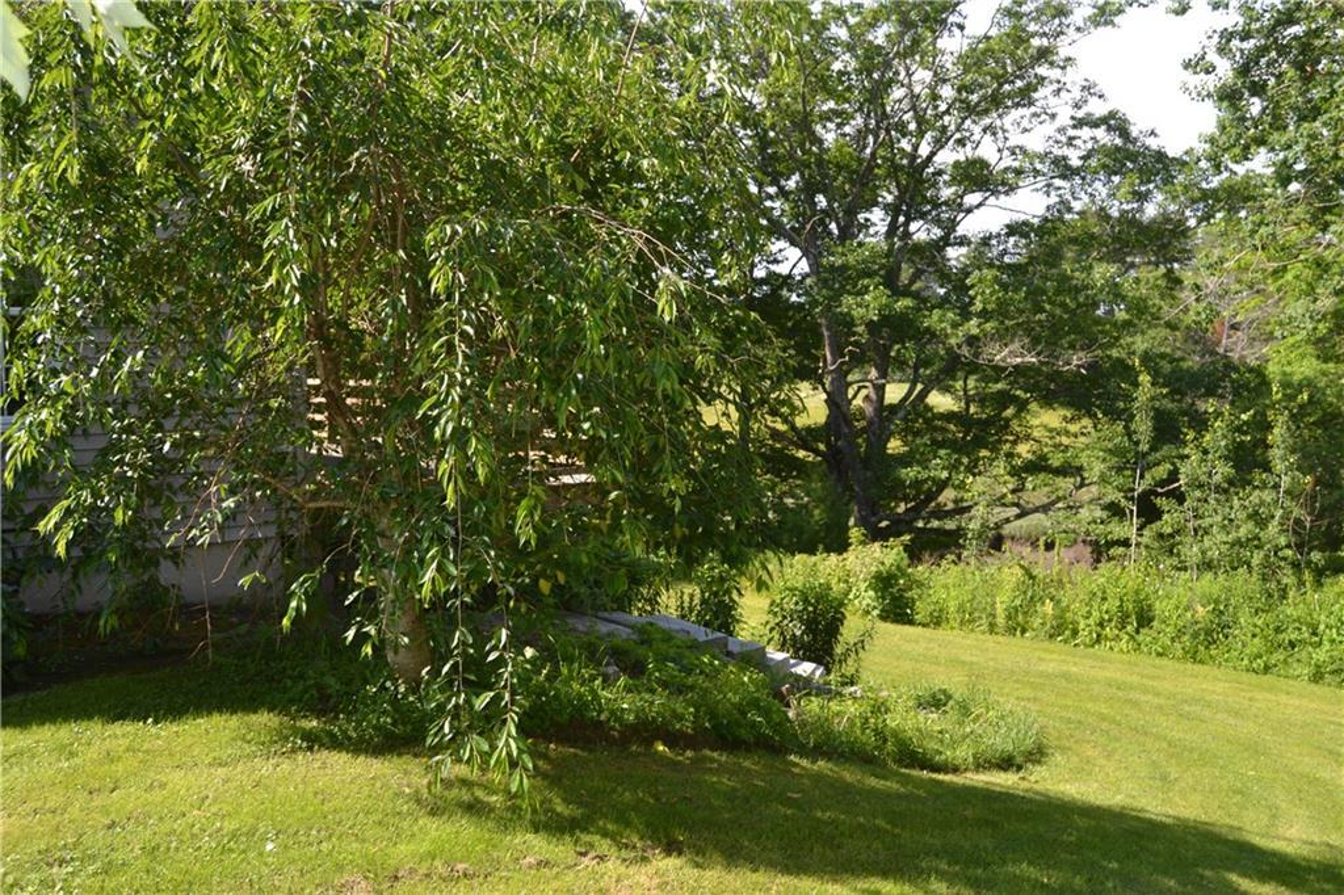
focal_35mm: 33
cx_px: 672
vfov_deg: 39.9
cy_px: 448
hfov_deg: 57.2
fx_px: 1232
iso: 100
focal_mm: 22
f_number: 5
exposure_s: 1/200
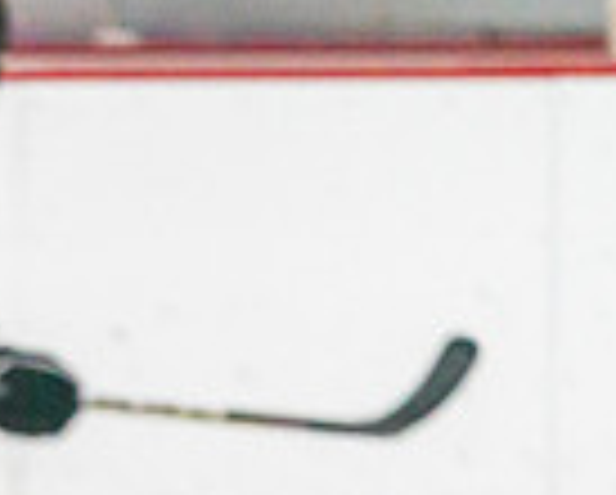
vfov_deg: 1.6
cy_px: 963
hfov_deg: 2.0
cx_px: -638
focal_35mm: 956
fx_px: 17454
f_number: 2.8
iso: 3200
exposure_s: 1/1250
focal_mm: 200
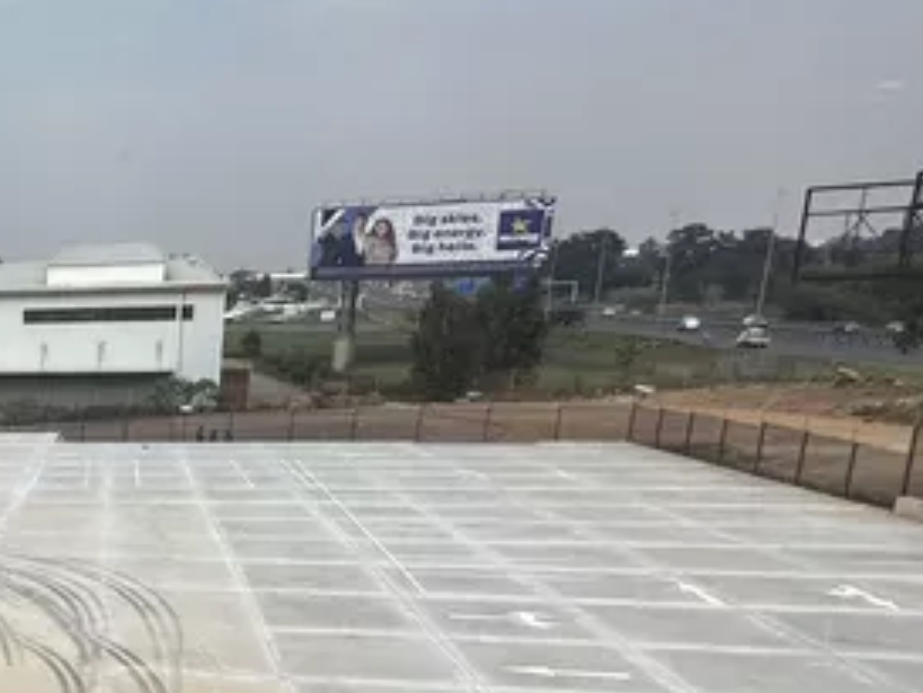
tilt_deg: -13.1
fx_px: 1094
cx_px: -277
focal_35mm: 41
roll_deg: +1.2
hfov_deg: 33.4
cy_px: 551
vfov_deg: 34.1
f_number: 2.2
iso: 50
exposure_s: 1/1182
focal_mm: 2.22
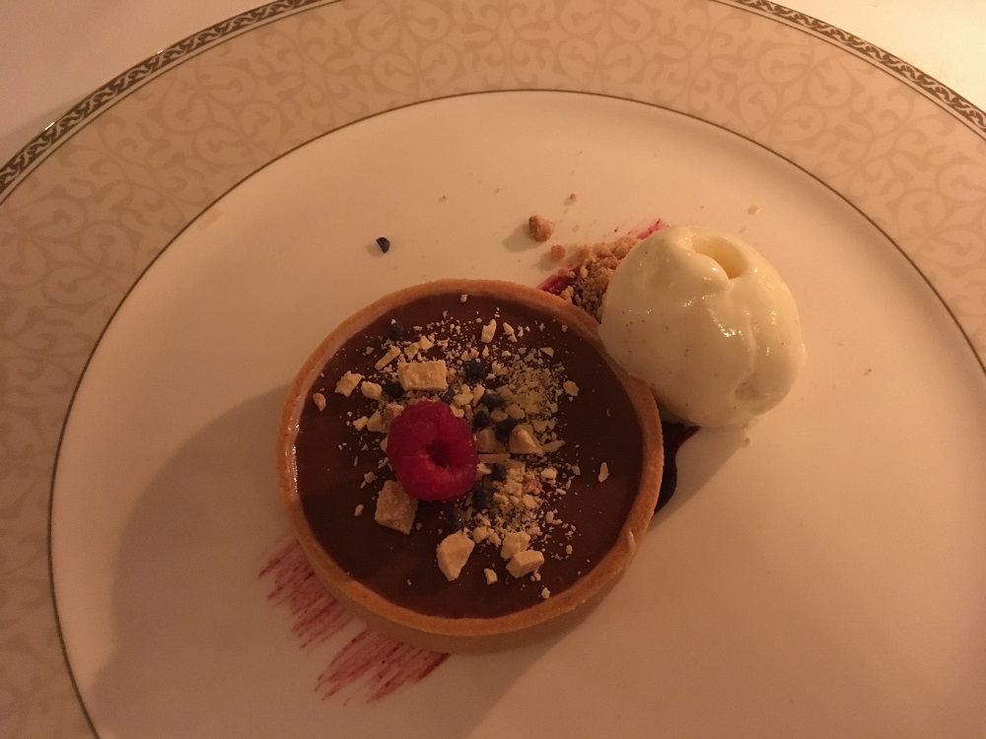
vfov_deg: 48.2
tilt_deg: -62.2
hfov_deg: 61.7
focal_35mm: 29
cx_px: 493
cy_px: 370
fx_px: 826
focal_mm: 4.15
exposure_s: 1/17
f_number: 2.2
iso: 500
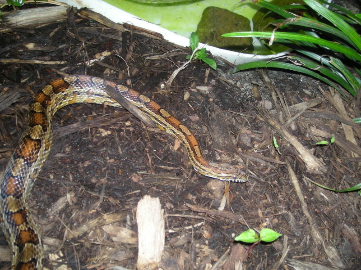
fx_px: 459
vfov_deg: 32.9
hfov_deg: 42.9
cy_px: 135
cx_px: 180
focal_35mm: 44
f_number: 6.1
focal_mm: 7.1
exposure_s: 1/60
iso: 130
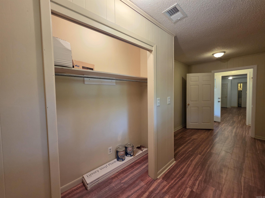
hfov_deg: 106.2
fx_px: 100
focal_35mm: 13
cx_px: 132
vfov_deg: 89.9
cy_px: 99
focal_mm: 2.2
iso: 200
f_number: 1.9
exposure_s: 1/60
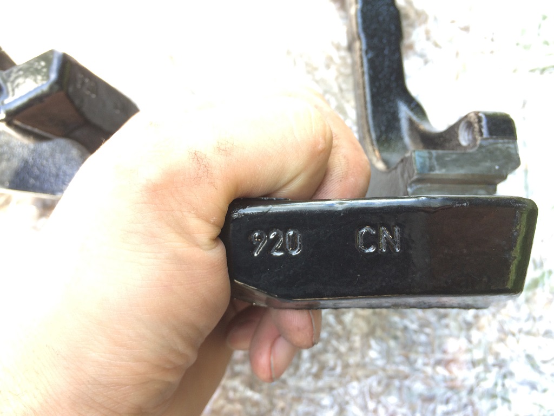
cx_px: 277
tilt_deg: -70.4
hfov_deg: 61.7
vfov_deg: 48.2
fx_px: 464
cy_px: 208
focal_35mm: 29
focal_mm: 4.15
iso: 40
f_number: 2.2
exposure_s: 1/40
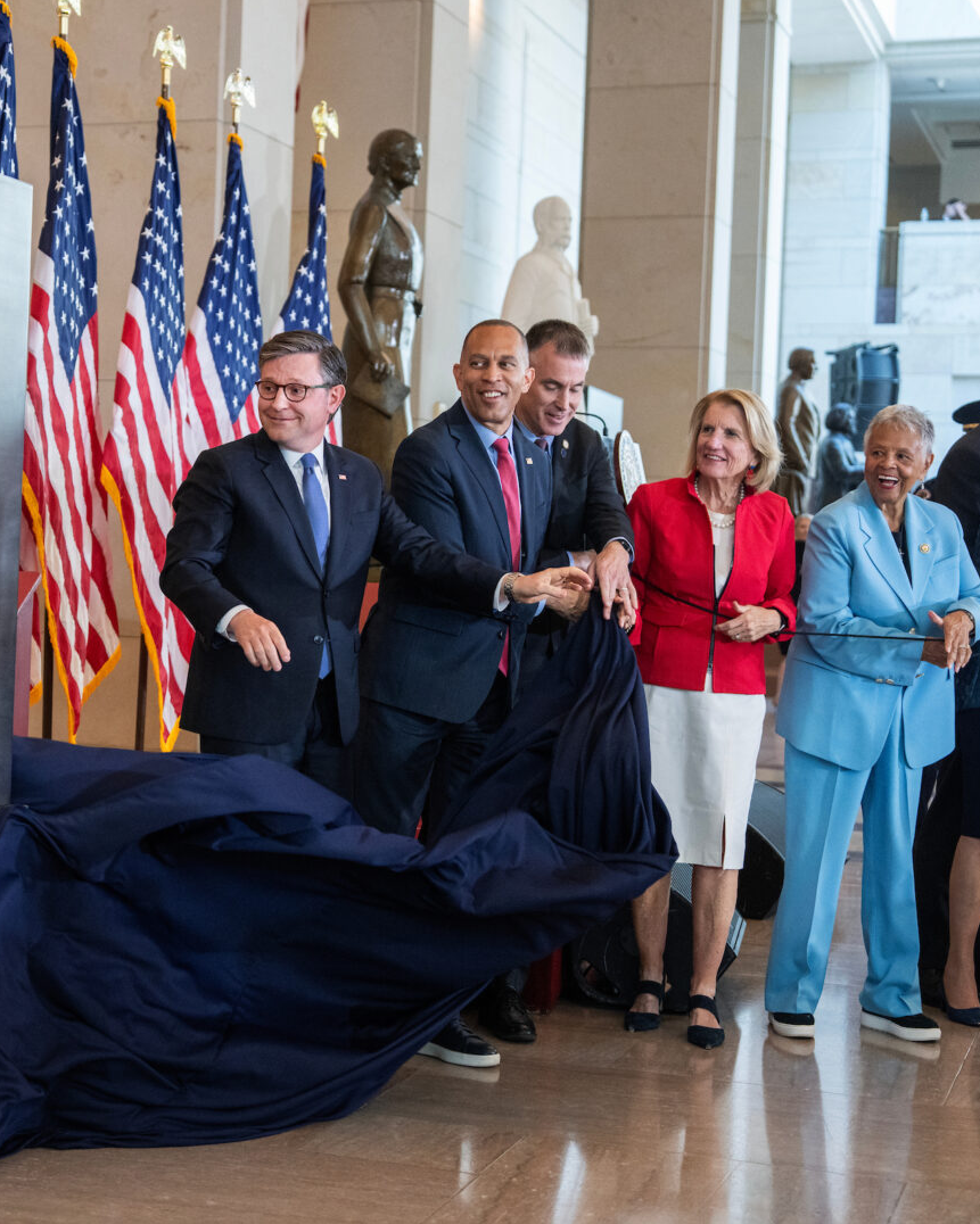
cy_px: 611
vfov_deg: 29.1
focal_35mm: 65
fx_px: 2356
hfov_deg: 23.1
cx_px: 153
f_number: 2.8
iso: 3200
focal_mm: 46
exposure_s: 1/640
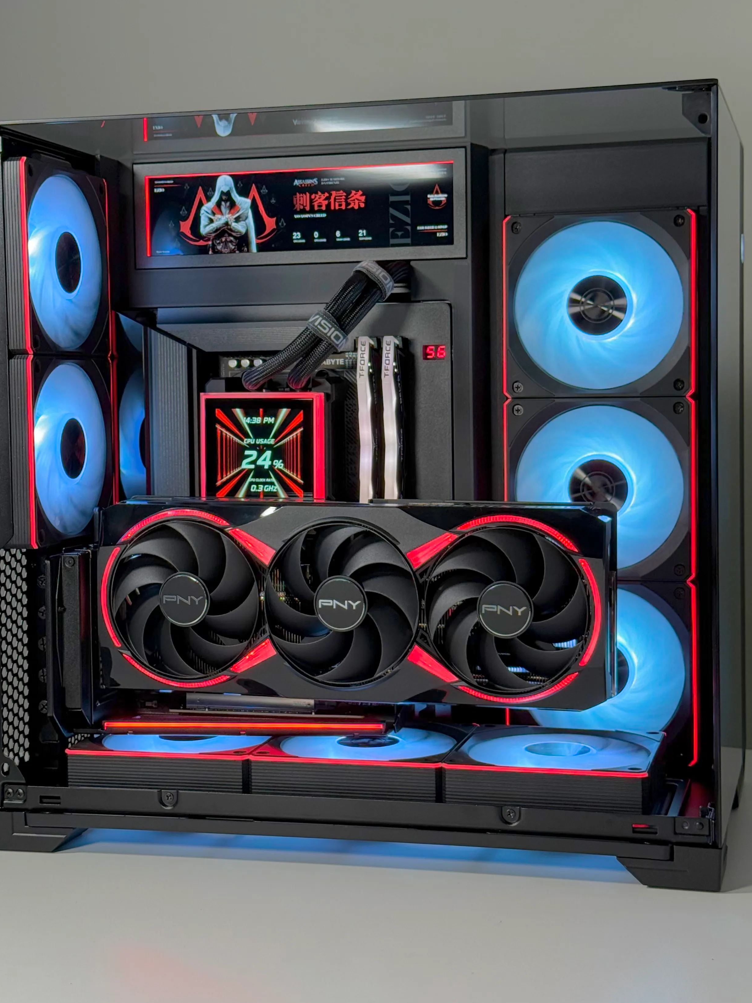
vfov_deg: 32.7
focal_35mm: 59
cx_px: 367
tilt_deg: -1.9
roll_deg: -0.9
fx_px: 1709
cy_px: 468
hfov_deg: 24.8
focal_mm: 6.76
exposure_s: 1/66
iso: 80
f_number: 1.78
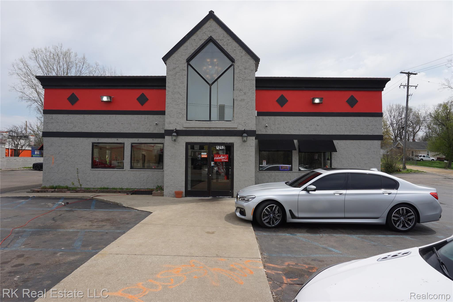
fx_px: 302
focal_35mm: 24
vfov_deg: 53.1
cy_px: 151
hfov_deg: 73.7
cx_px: 226
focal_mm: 16
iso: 100
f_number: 7.1
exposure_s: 1/400
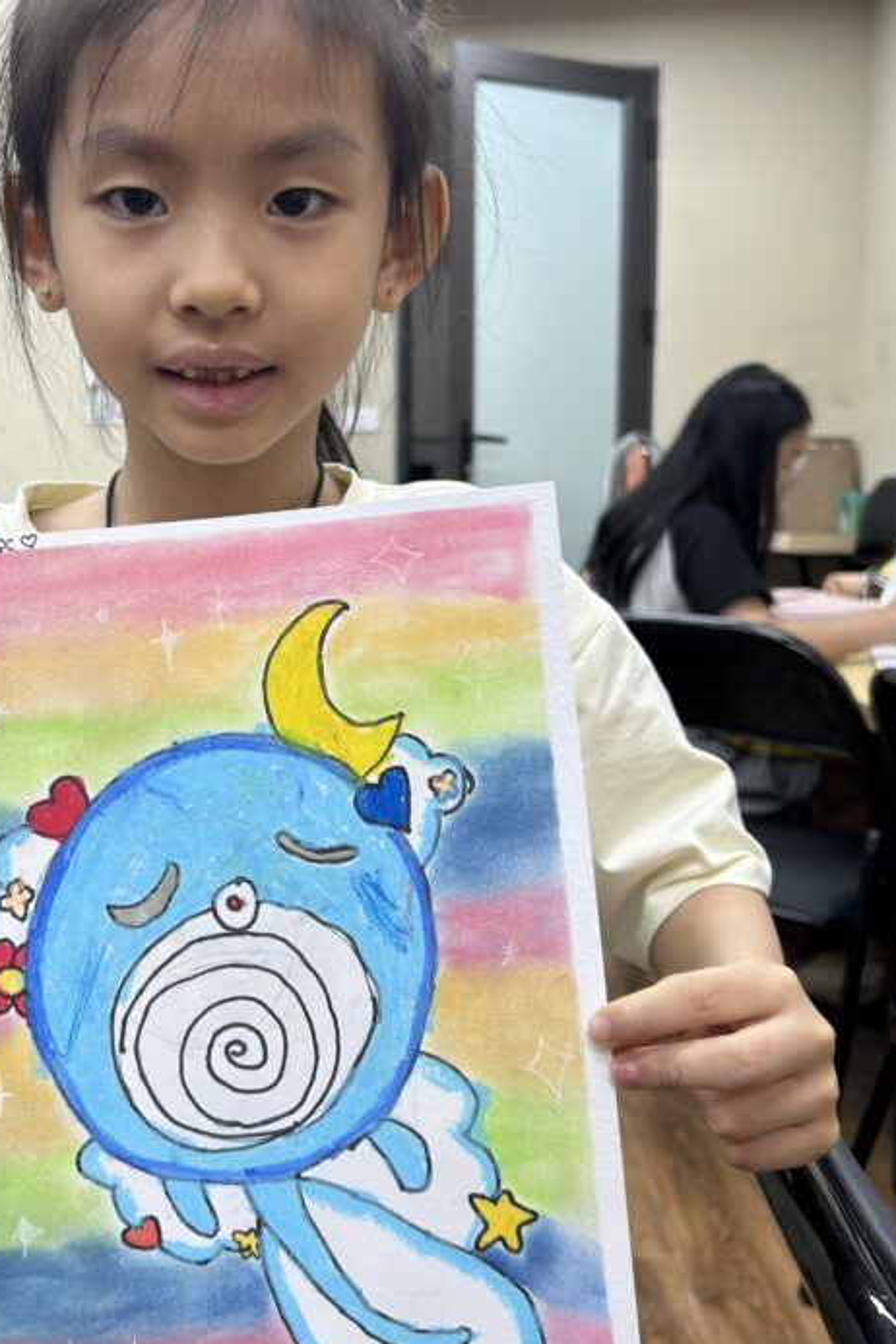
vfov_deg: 49.5
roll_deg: +0.3
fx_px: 1456
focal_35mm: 39
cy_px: 628
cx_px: 268
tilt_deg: -5.9
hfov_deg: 33.8
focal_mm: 5.7
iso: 32
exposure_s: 1/112
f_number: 1.5
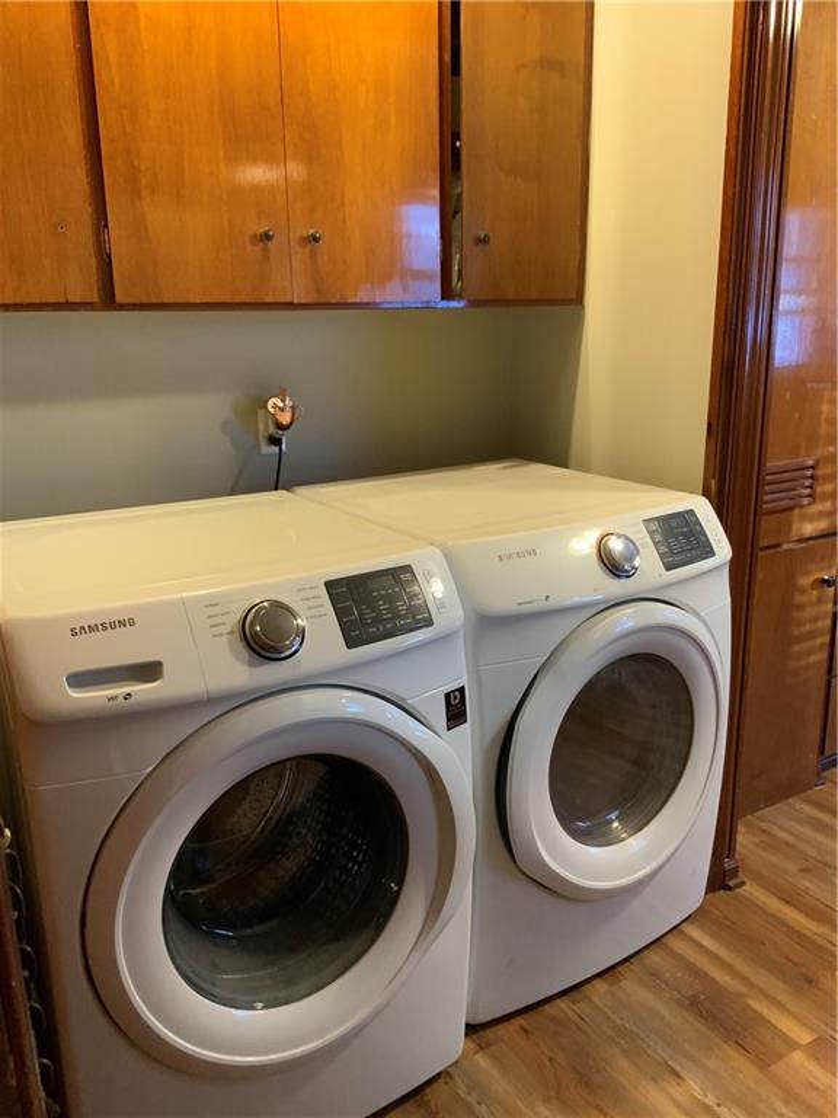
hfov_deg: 48.2
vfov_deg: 61.7
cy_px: 559
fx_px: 936
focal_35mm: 29
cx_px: 419
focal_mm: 3
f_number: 1.8
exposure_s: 1/40
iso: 250
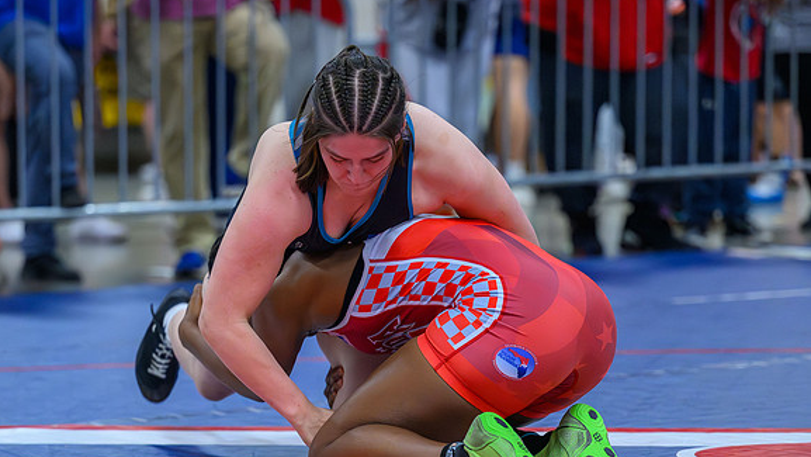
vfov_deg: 6.6
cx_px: 322
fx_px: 3937
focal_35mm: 183
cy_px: 370
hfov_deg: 11.8
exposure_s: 1/800
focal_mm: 120
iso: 11400
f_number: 2.8
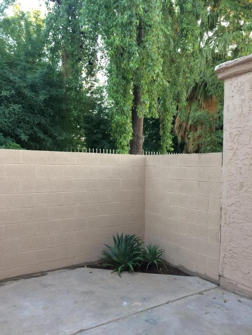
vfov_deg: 61.7
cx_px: 126
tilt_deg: -1.1
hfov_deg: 48.2
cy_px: 168
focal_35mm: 29
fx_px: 281
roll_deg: -0.2
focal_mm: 4.15
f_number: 2.2
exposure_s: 1/30
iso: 64
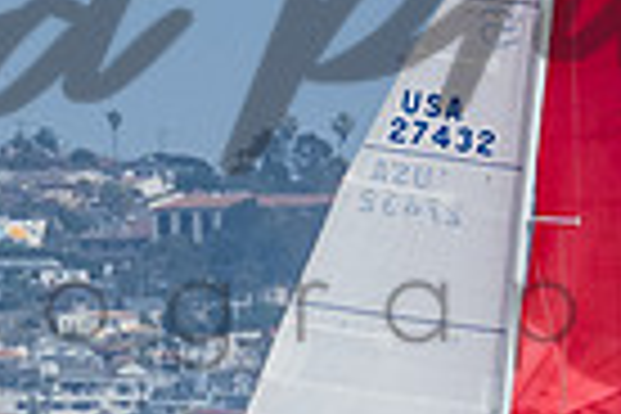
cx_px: 599
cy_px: 270
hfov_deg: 0.9
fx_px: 37516
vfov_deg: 0.6
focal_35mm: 2175
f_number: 6.3
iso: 200
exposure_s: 1/1600
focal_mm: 200
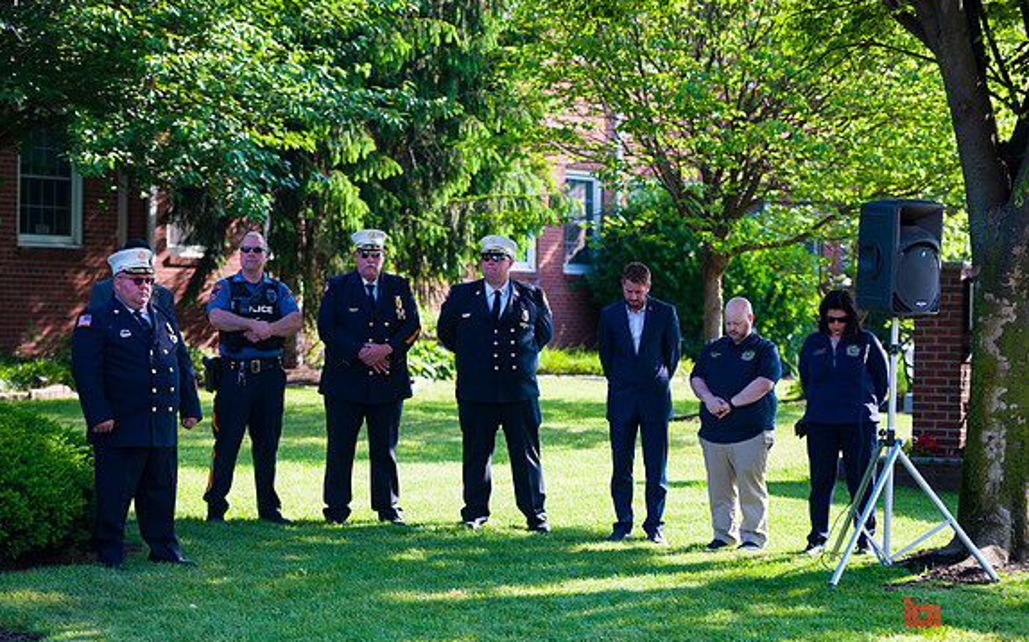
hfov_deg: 20.2
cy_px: 344
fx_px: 2887
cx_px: 511
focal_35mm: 103
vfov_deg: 12.7
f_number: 3.2
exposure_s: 1/640
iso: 200
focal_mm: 100
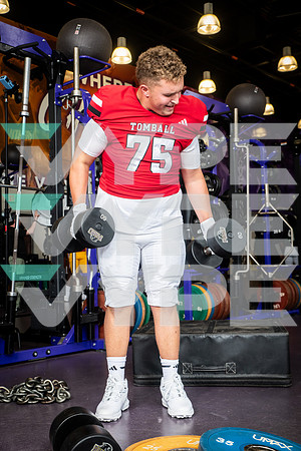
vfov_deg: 42.7
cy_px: 226
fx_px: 577
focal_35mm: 46
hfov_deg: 29.2
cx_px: 150
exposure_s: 1/250
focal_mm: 46
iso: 500
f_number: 5.6
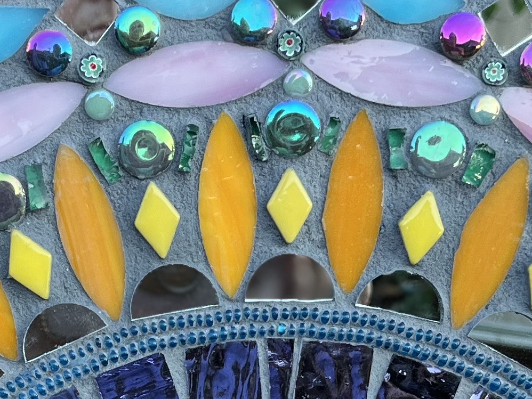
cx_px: 188
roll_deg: -1.7
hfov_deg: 18.7
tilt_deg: -23.6
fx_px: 1614
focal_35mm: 105
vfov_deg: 13.6
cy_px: 497
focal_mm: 5.1
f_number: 1.6
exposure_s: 1/219
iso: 40
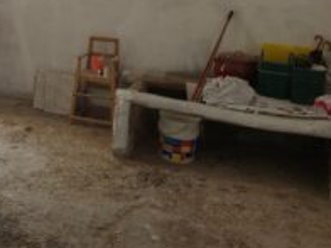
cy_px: 25
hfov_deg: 36.5
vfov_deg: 29.6
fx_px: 449
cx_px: 3
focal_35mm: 47
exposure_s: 1/100
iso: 320
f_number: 1.65
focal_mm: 6.19
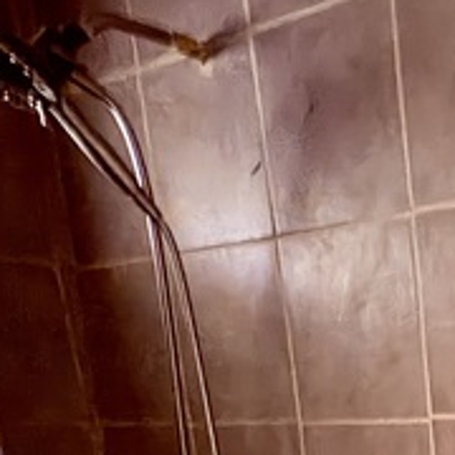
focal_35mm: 44
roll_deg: -1.2
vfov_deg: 31.7
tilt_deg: -11.8
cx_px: 736
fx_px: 654
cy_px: 554
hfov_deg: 25.1
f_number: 2.2
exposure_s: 1/8
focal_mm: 2.22
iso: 800
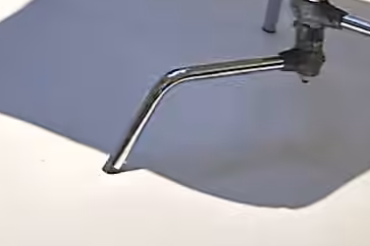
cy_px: -335
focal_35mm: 141
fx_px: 1449
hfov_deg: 13.7
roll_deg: +0.7
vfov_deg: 8.8
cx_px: -179
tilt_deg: -11.3
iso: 500
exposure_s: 1/60
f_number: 1.78
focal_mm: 6.86
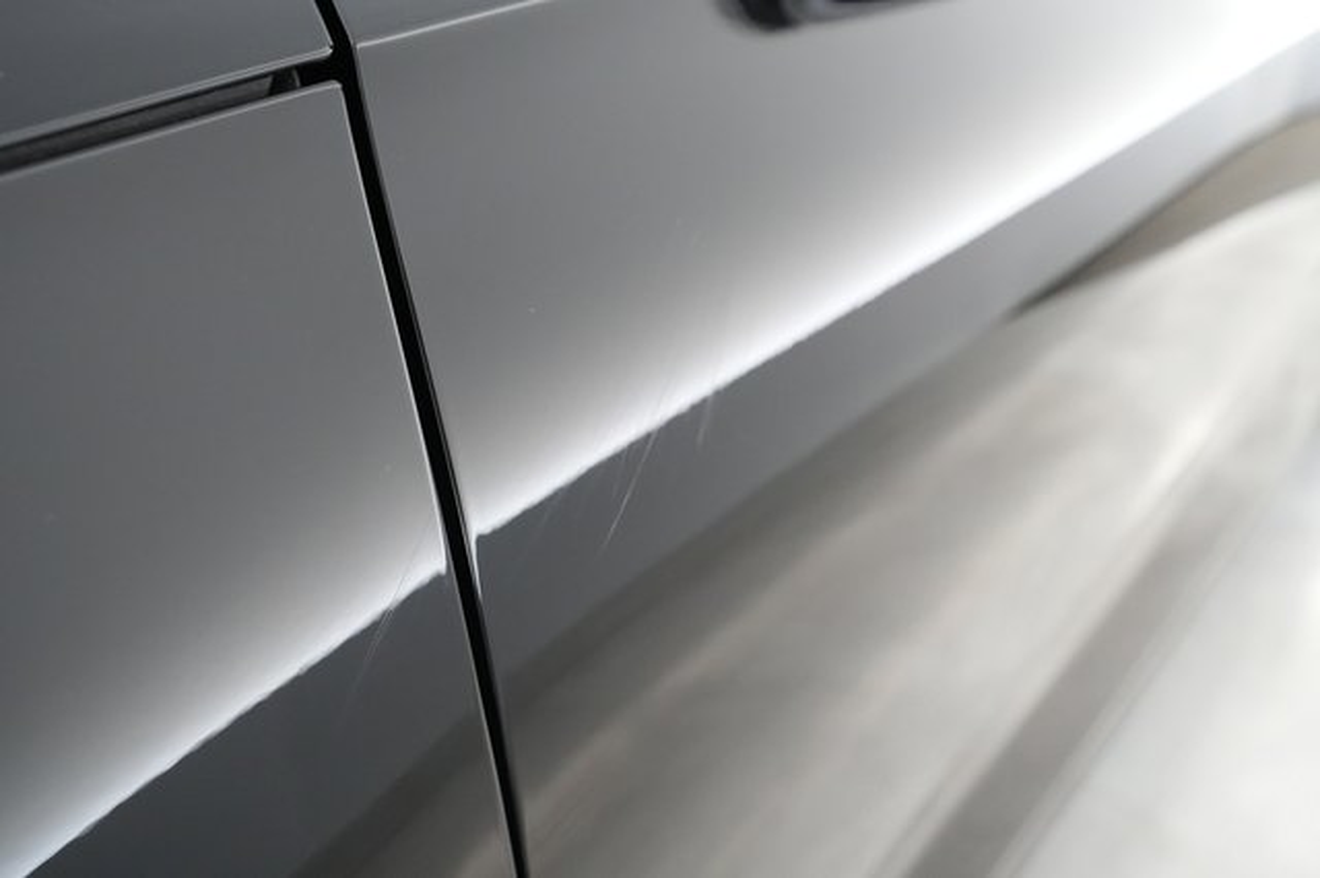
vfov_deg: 46.4
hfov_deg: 65.5
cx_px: 660
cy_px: 439
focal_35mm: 28
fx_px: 1026
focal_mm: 28
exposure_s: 1/100
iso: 8000
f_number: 4.5
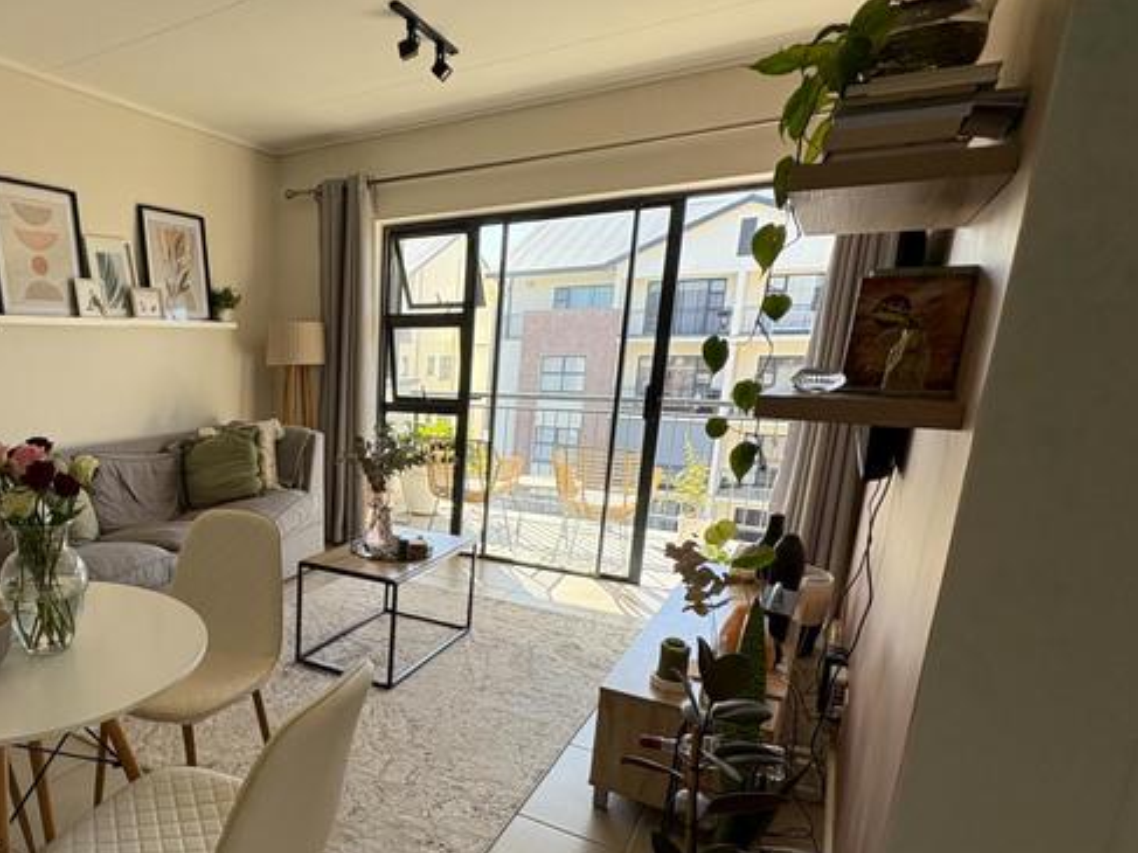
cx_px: 250
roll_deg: +1.0
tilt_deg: -12.6
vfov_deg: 58.2
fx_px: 756
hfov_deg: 67.9
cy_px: 530
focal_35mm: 23
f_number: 2.2
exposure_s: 1/237
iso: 64
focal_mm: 2.22
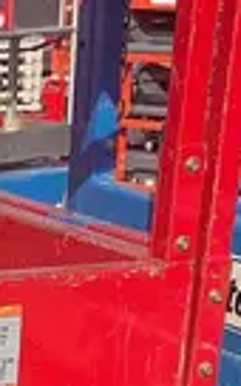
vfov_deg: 12.3
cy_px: 788
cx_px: -255
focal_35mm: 149
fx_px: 1566
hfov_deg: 8.3
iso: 25
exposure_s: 1/936
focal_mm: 4.25
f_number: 1.8
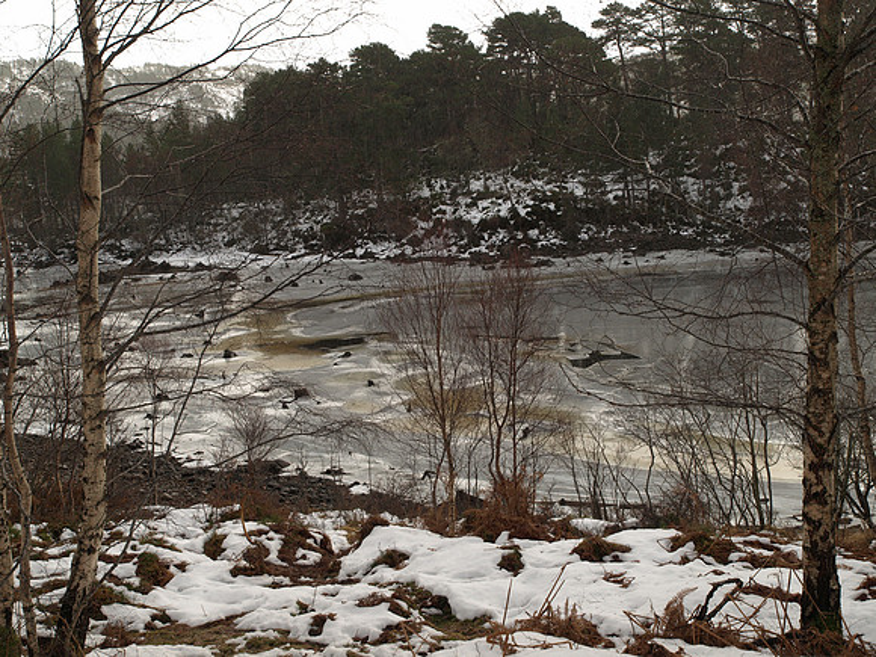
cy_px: 328
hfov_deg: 44.8
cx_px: 438
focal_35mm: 42
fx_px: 1063
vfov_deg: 34.3
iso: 100
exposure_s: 1/125
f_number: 5.6
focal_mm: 21
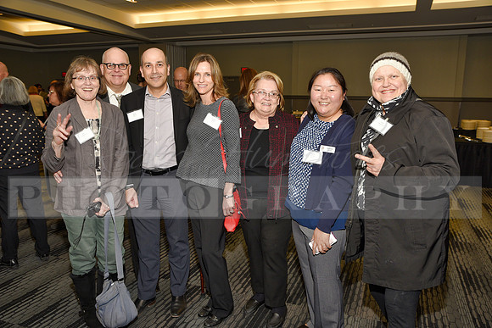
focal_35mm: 31
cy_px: 164
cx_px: 246
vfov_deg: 42.3
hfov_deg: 60.3
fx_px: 424
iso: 200
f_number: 5
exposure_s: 1/60
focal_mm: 31
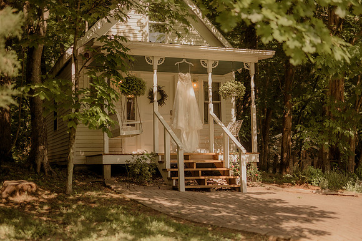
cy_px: 123
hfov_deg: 37.9
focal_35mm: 52
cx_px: 183
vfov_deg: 25.7
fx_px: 528
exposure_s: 1/4000
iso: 250
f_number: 1.4
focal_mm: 50
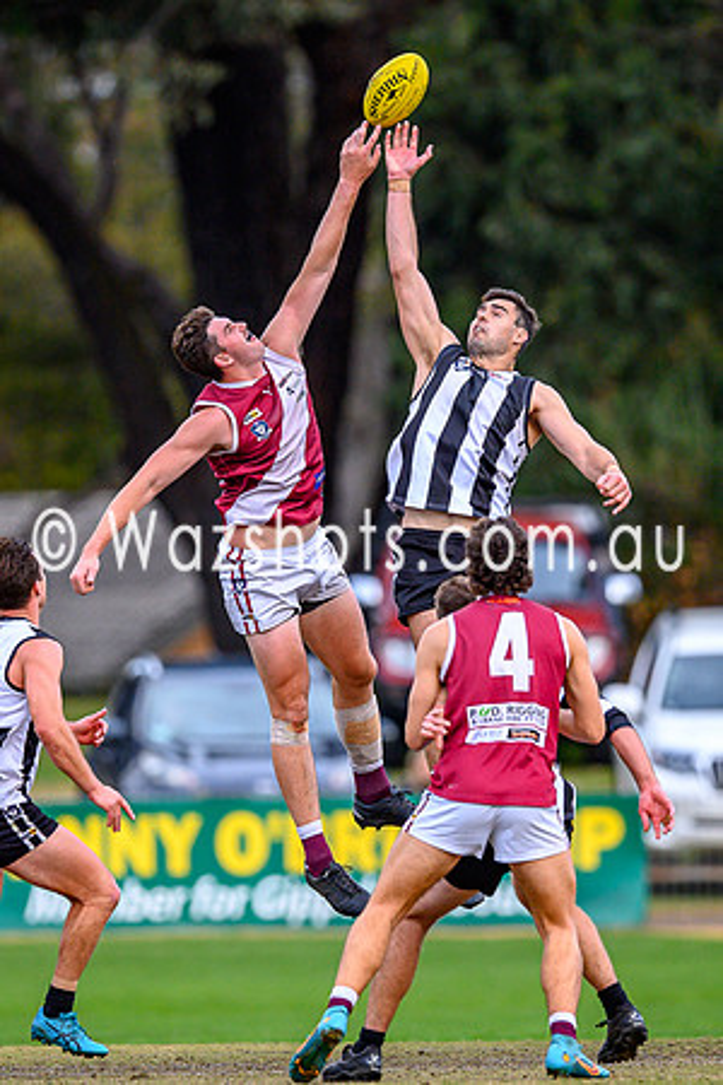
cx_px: 431
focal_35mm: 842
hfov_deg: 1.6
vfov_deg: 2.4
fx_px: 25365
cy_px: 598
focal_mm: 500
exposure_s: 1/1600
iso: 1800
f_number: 4
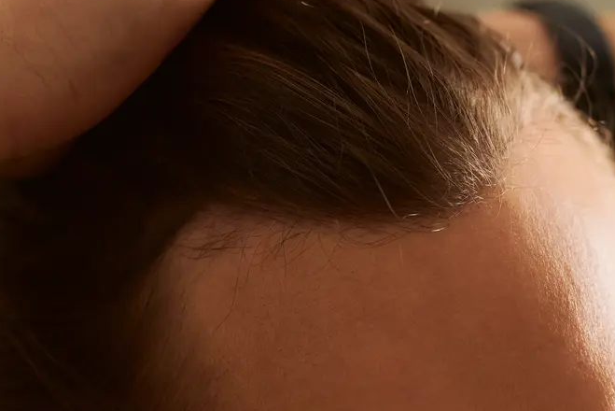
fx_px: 1555
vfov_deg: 15.0
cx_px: 478
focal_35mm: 91
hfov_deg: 22.1
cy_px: 225
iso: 250
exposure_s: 1/250
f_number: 4
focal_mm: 50
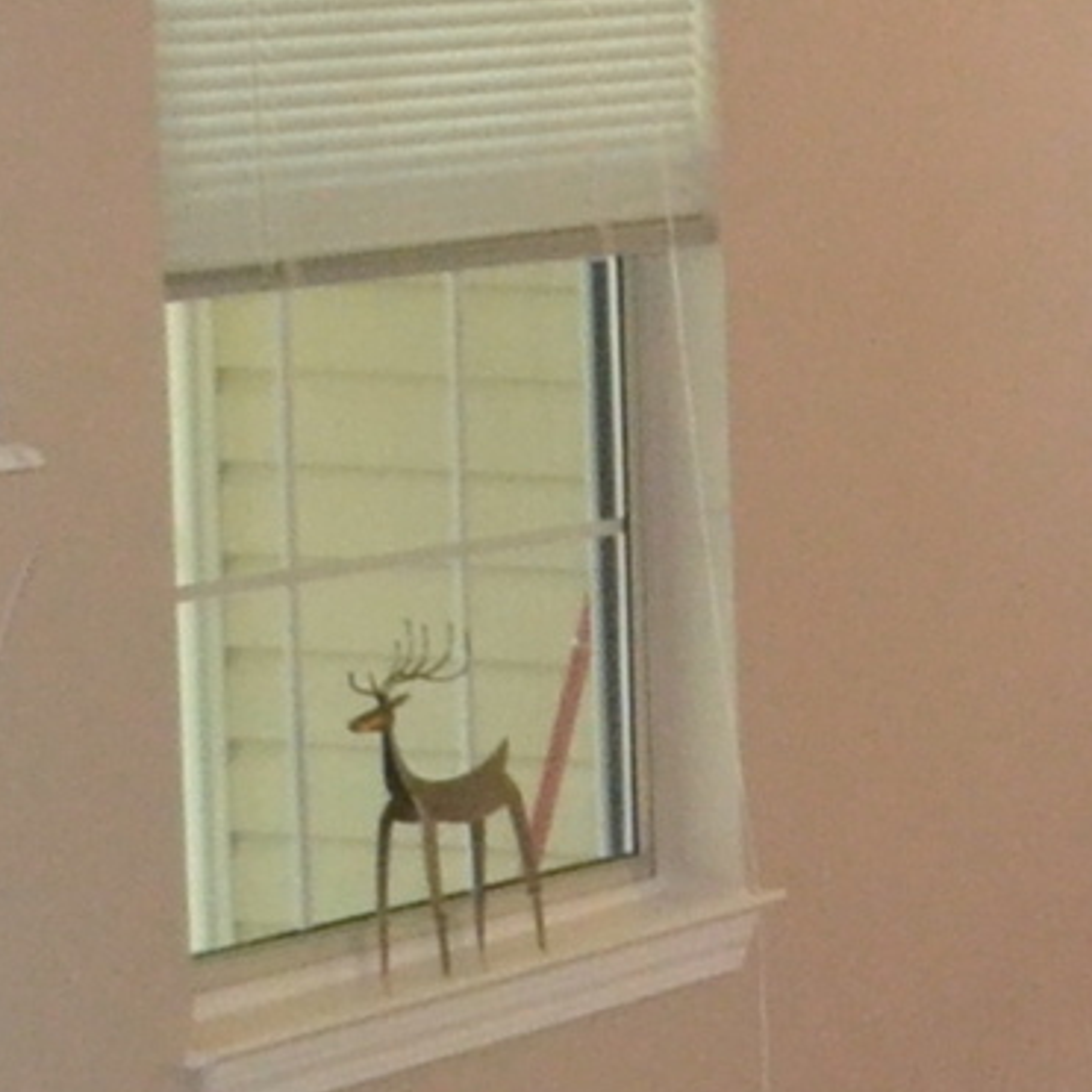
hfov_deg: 8.4
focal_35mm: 190
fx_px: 6781
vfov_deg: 9.2
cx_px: 2649
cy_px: 562
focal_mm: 18
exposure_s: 1/60
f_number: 3.5
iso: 2000
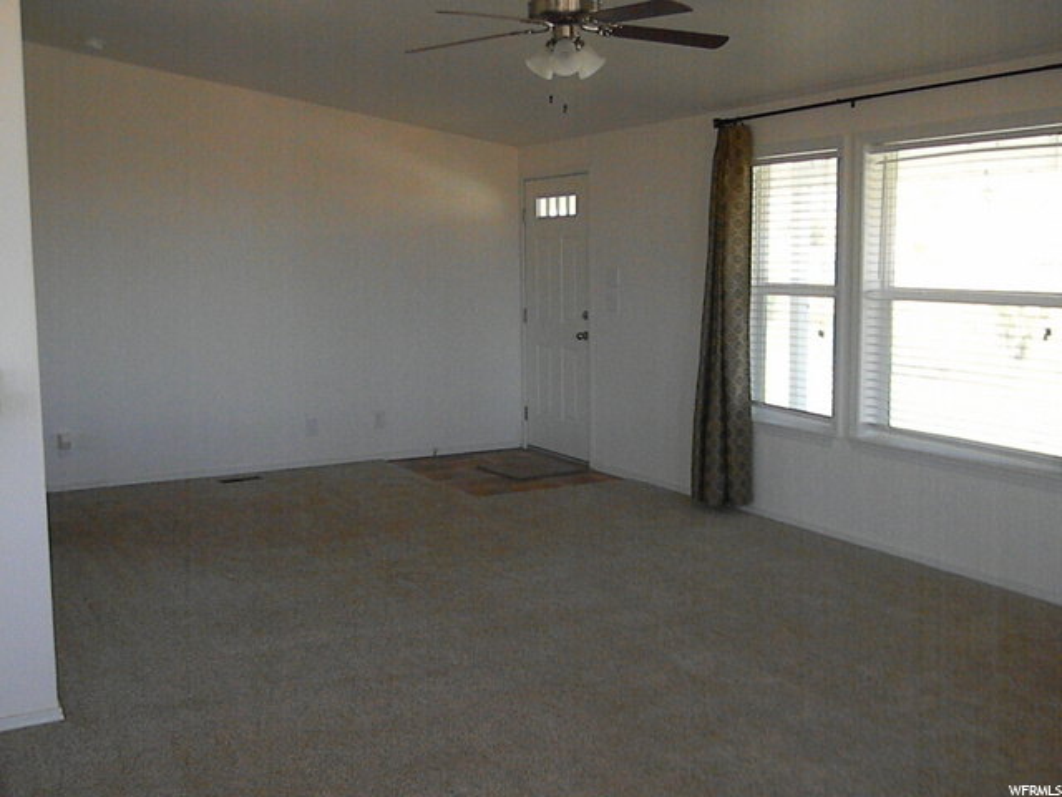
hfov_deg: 52.6
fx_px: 1074
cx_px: 531
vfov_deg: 40.7
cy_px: 398
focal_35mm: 35
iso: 764
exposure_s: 1/249
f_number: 3.7
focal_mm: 6.4
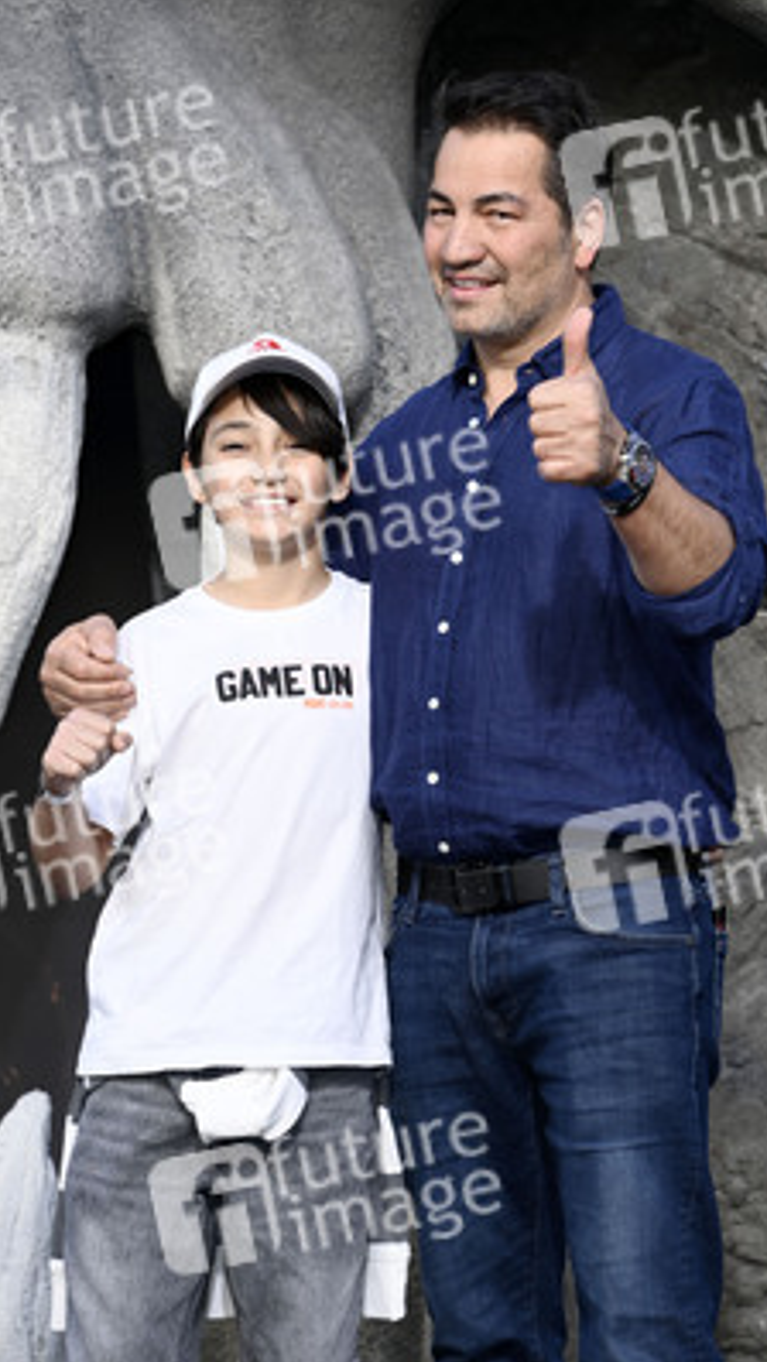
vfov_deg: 12.0
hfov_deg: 6.8
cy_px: 681
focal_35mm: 179
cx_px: 425
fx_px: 6469
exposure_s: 1/250
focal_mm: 170
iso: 250
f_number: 6.3
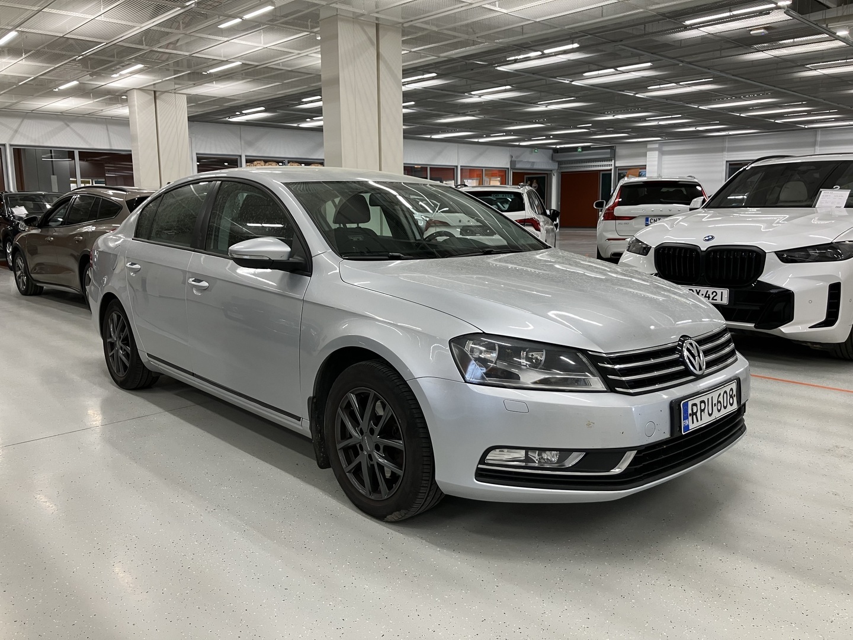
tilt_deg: -8.0
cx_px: 426
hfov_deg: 63.4
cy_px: 320
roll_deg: +0.7
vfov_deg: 49.7
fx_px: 690
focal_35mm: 28
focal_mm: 3.99
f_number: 1.8
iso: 50
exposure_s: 1/50
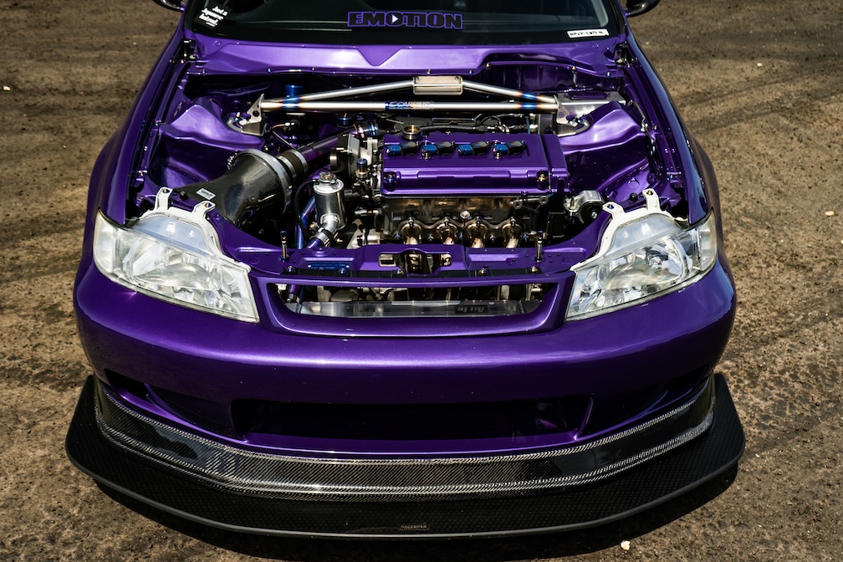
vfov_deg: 43.6
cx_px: 403
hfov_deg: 61.9
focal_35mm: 30
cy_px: 279
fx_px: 702
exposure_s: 1/1000
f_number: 5
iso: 100
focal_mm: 28
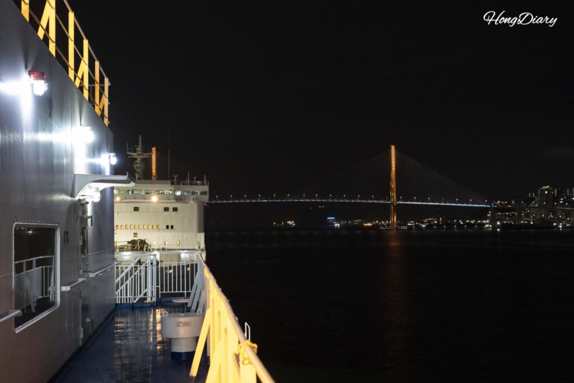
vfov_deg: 28.1
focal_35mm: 48
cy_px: 192
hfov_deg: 41.1
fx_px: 765
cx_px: 287
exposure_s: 1/50
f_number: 5.6
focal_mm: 48
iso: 12800
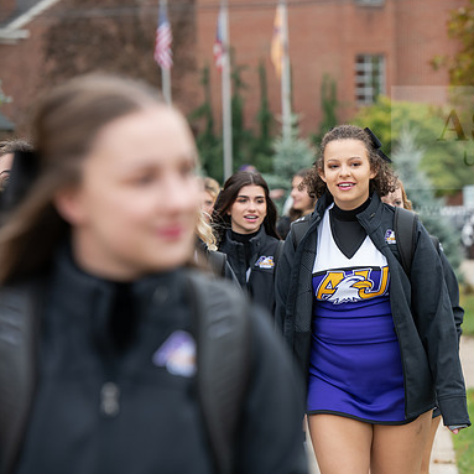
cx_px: 354
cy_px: 236
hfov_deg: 9.7
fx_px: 2789
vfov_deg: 9.7
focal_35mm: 180
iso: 400
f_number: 5
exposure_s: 1/320
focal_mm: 140
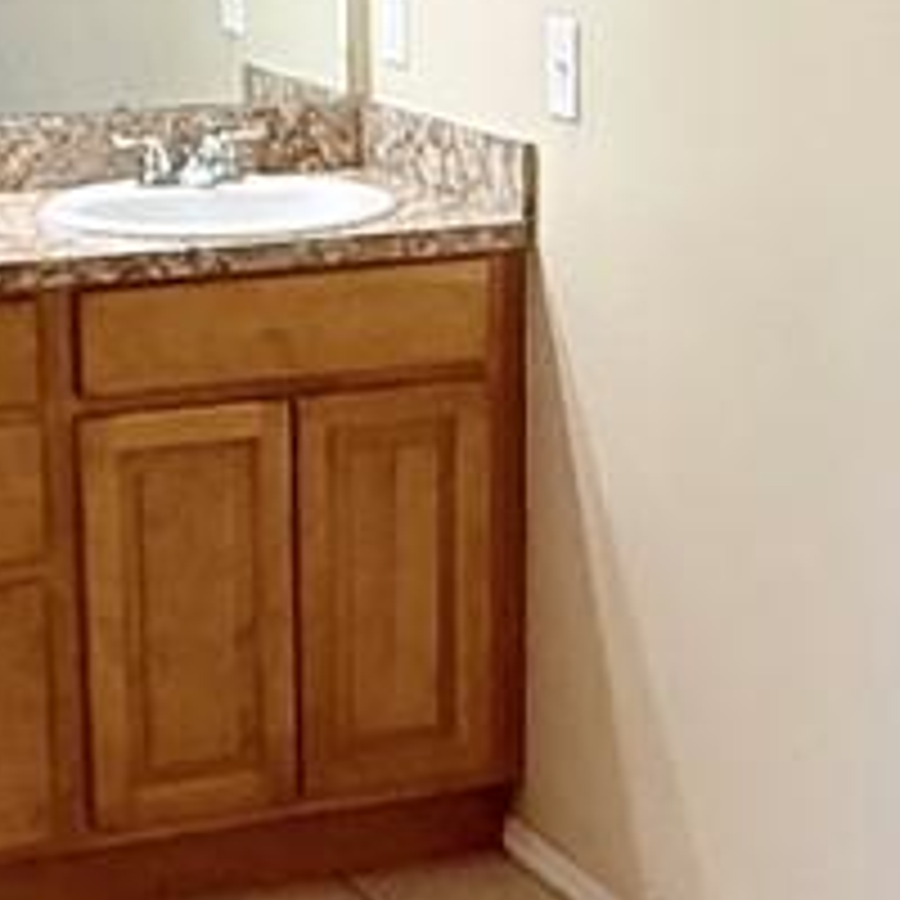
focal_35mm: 99
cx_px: 468
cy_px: 292
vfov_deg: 17.5
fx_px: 2912
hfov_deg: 17.6
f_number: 2.2
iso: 250
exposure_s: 1/120
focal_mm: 2.22
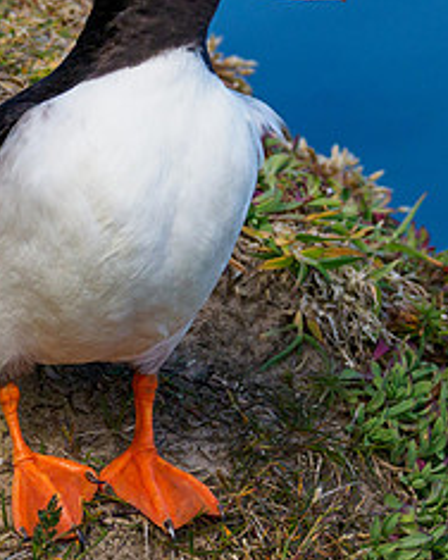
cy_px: -8
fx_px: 27728
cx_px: 346
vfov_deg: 1.2
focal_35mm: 1673
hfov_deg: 0.9
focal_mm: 300
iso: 640
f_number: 4.5
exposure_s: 1/2500
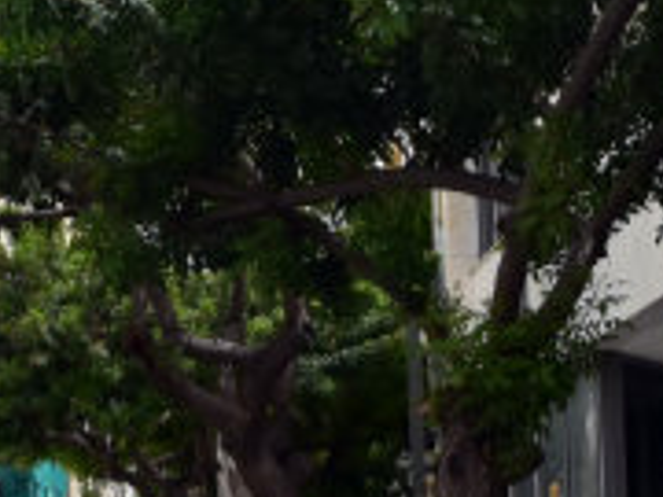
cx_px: 365
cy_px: 595
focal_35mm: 230
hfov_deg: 8.6
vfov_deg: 6.4
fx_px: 4405
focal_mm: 28
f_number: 11
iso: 400
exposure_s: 1/500
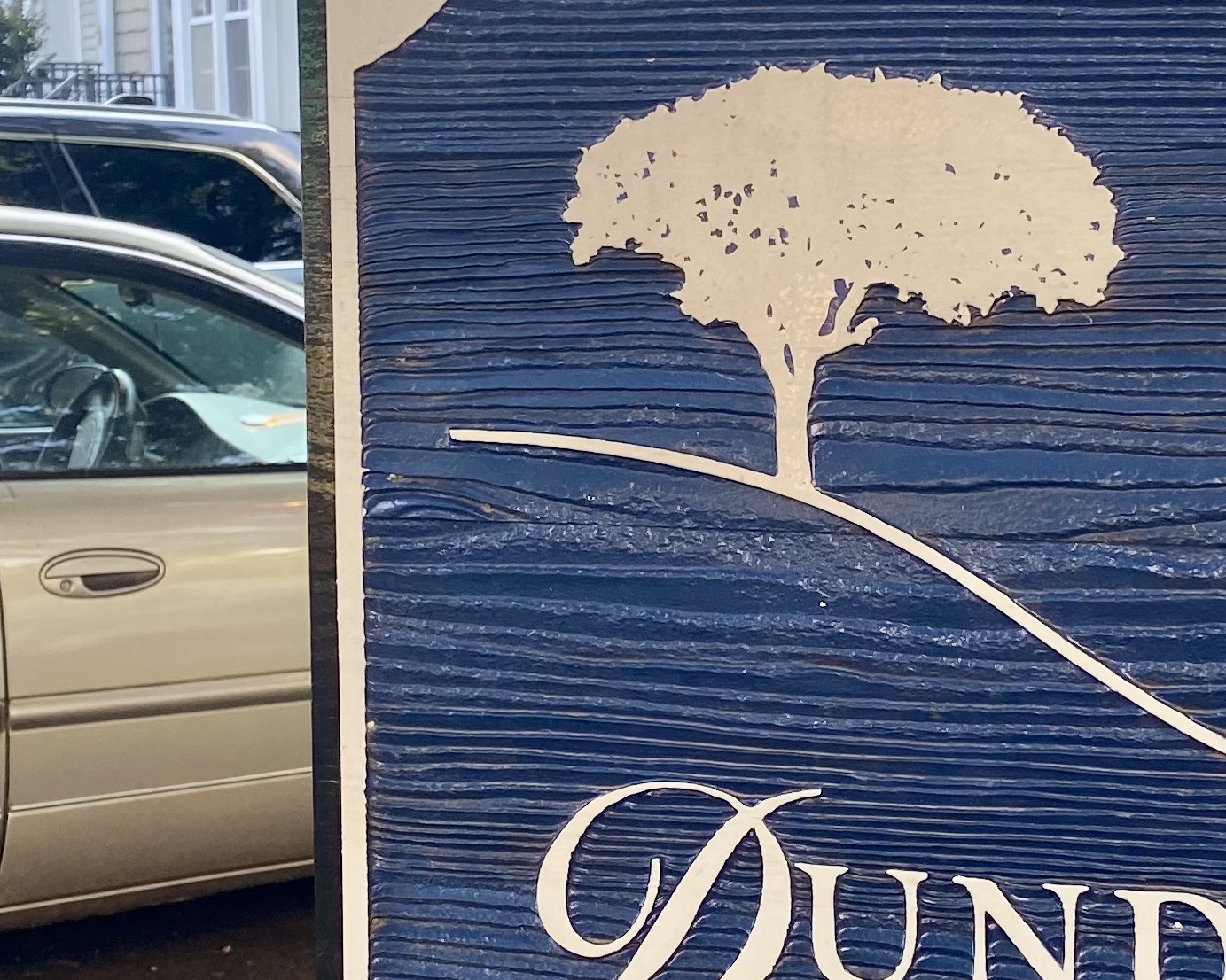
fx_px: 2685
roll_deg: -0.6
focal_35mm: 74
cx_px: 786
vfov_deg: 20.7
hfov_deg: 25.6
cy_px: 384
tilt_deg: -4.2
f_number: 1.8
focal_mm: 4.25
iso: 40
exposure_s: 1/121
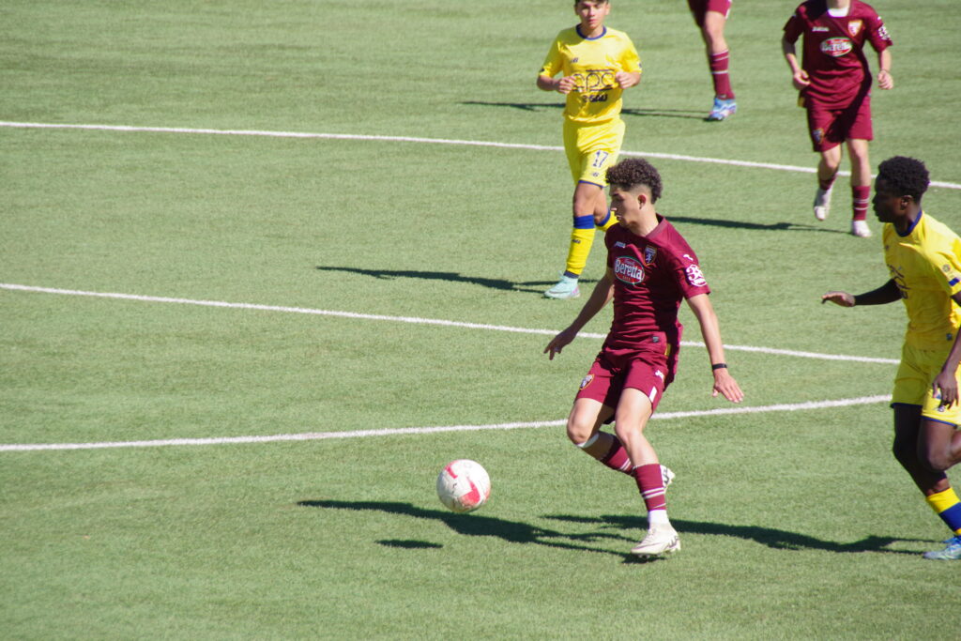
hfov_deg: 5.5
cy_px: 320
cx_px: 480
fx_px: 10011
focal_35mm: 375
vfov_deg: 3.7
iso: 800
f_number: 9
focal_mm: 250
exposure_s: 1/1000
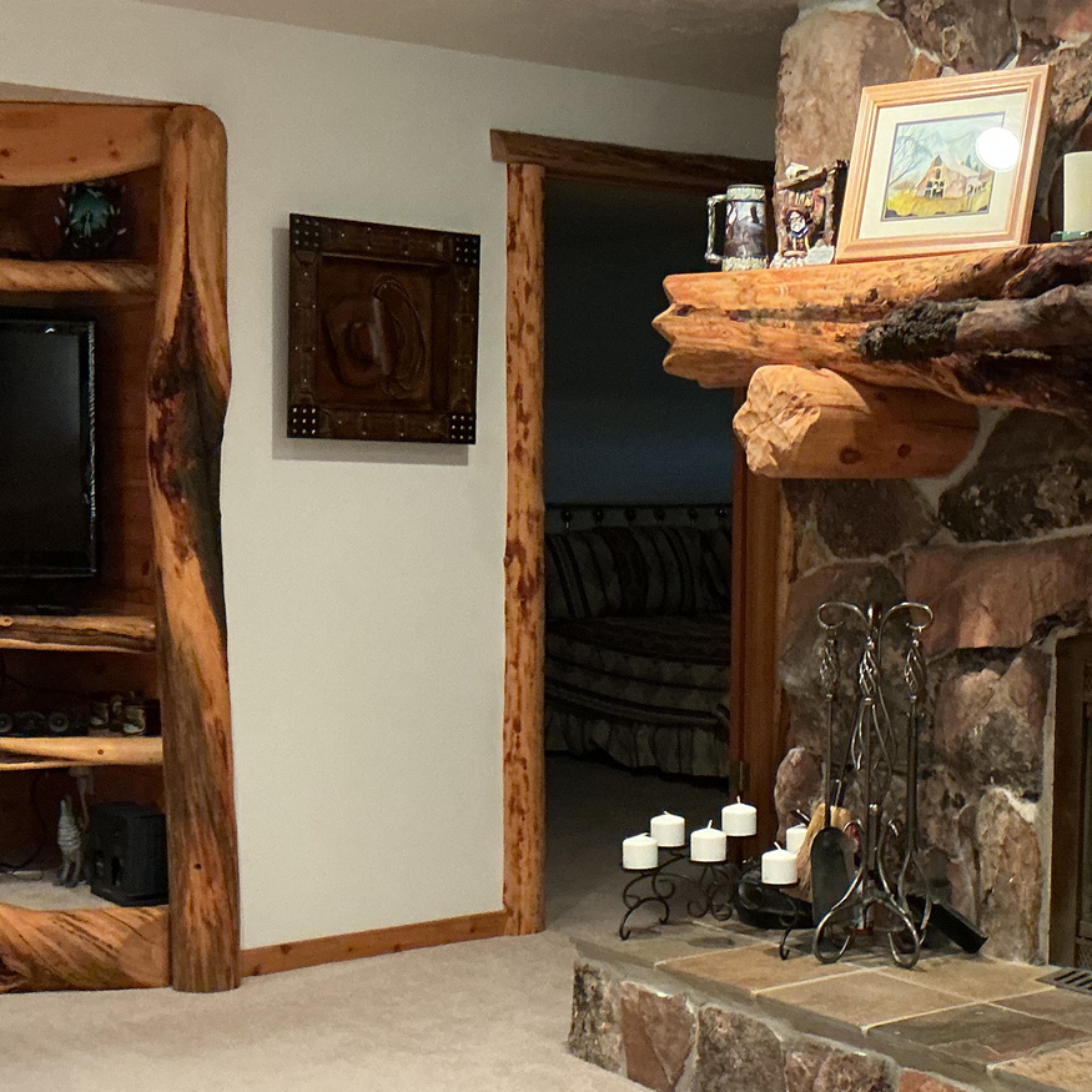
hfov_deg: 28.4
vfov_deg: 28.5
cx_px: 735
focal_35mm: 60
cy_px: 669
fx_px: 2141
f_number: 1.8
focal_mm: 3
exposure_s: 1/40
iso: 250
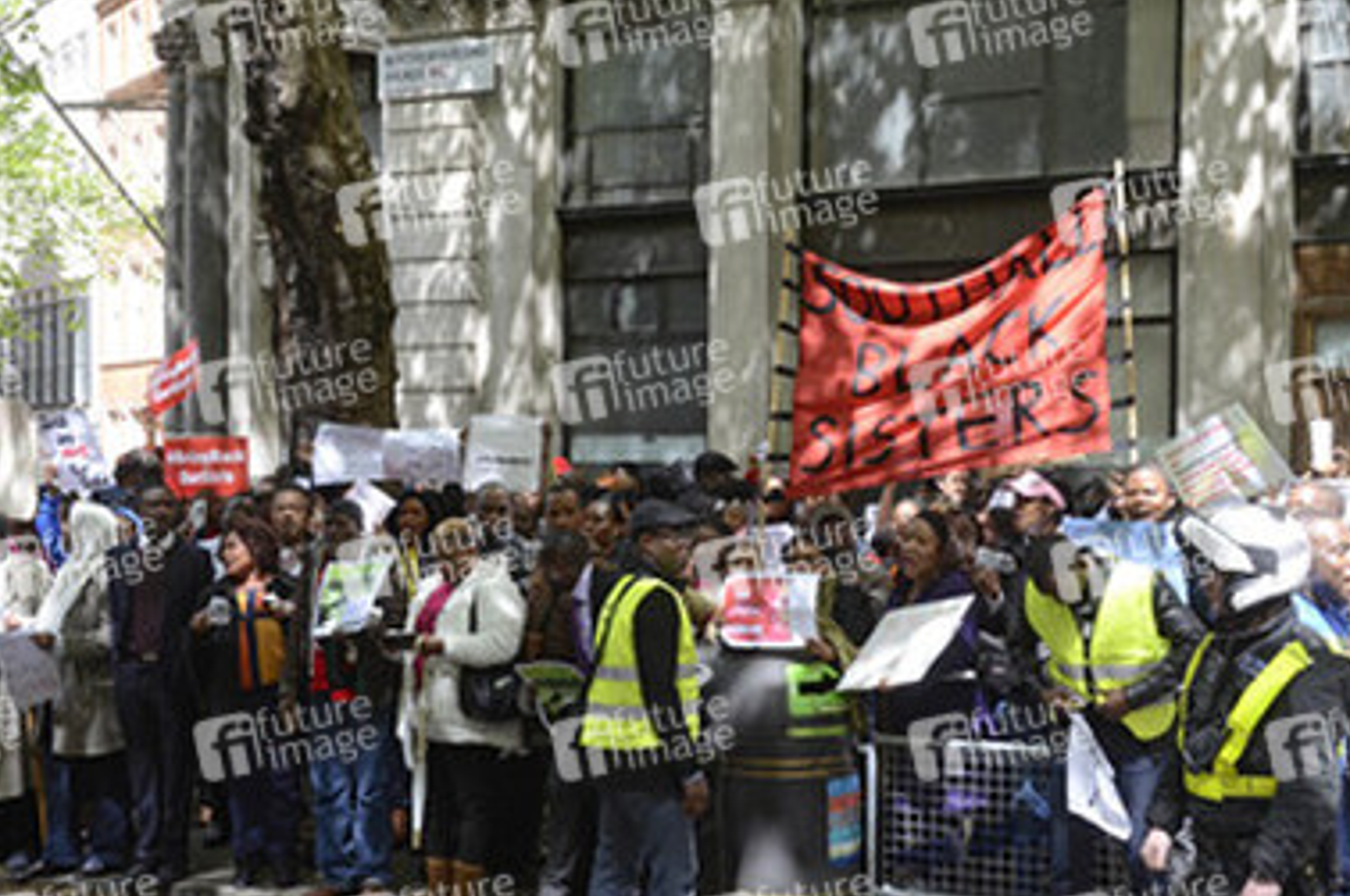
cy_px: 471
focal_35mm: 56
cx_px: 693
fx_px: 2082
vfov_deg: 24.3
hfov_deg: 35.9
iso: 800
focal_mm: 31
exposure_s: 1/250
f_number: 8
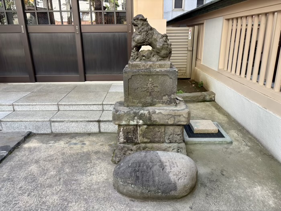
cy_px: 106
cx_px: 140
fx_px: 211
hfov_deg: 67.3
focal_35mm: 26
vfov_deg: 53.1
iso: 40
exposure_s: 1/121
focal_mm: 5.96
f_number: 1.6
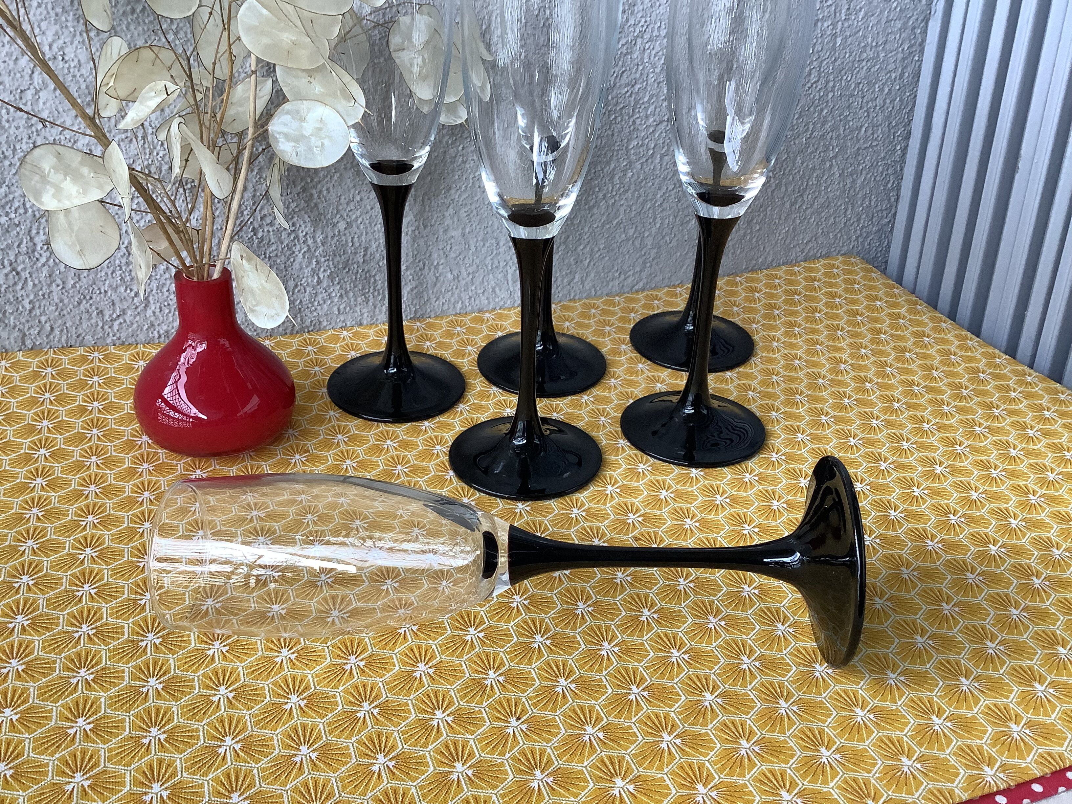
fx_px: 960
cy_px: 402
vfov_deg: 45.4
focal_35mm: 31
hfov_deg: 58.4
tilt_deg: -26.5
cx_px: 536
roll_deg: -1.0
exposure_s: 1/60
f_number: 2.4
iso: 125
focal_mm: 3.3
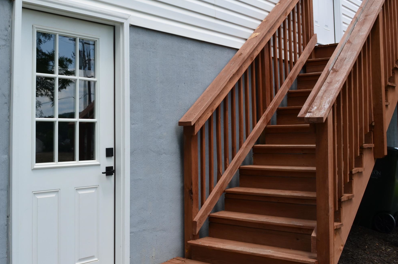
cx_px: 133
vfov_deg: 31.6
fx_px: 463
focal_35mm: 42
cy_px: 102
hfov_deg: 45.8
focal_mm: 18
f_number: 11
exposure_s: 1/125
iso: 200
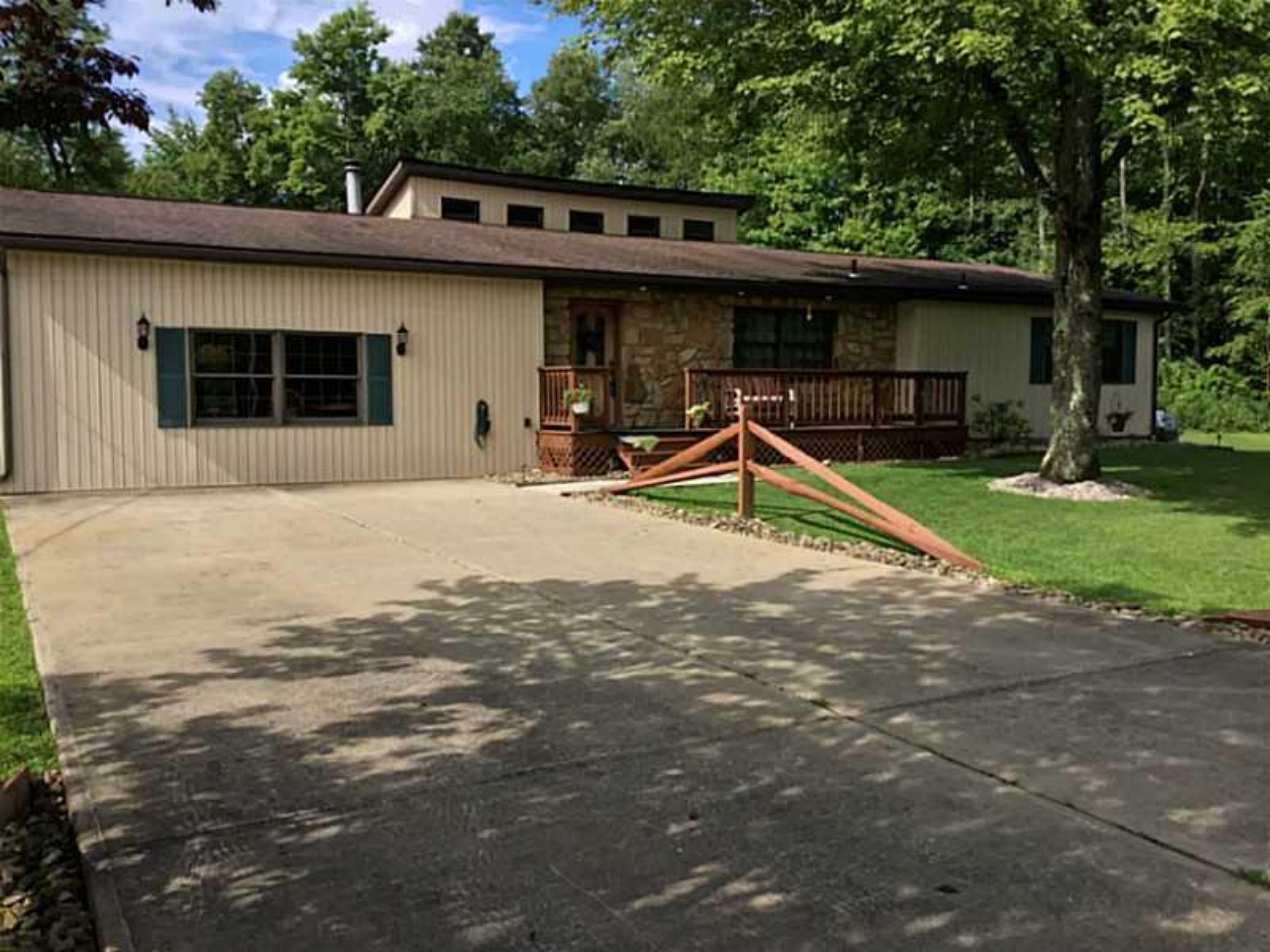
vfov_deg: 45.4
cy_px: 476
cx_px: 635
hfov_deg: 58.4
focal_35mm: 31
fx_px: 1137
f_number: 2.4
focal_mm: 3.3
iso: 25
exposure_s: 1/776
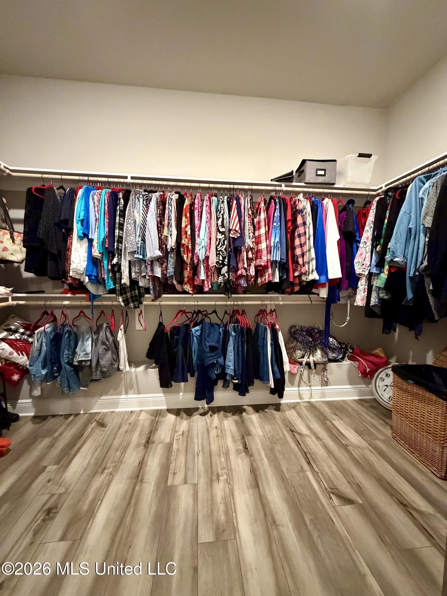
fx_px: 241
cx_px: 224
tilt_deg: -3.3
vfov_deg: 102.1
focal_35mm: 14
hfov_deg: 85.7
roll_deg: -0.5
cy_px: 298
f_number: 2.2
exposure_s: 1/60
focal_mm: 2.22
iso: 1250
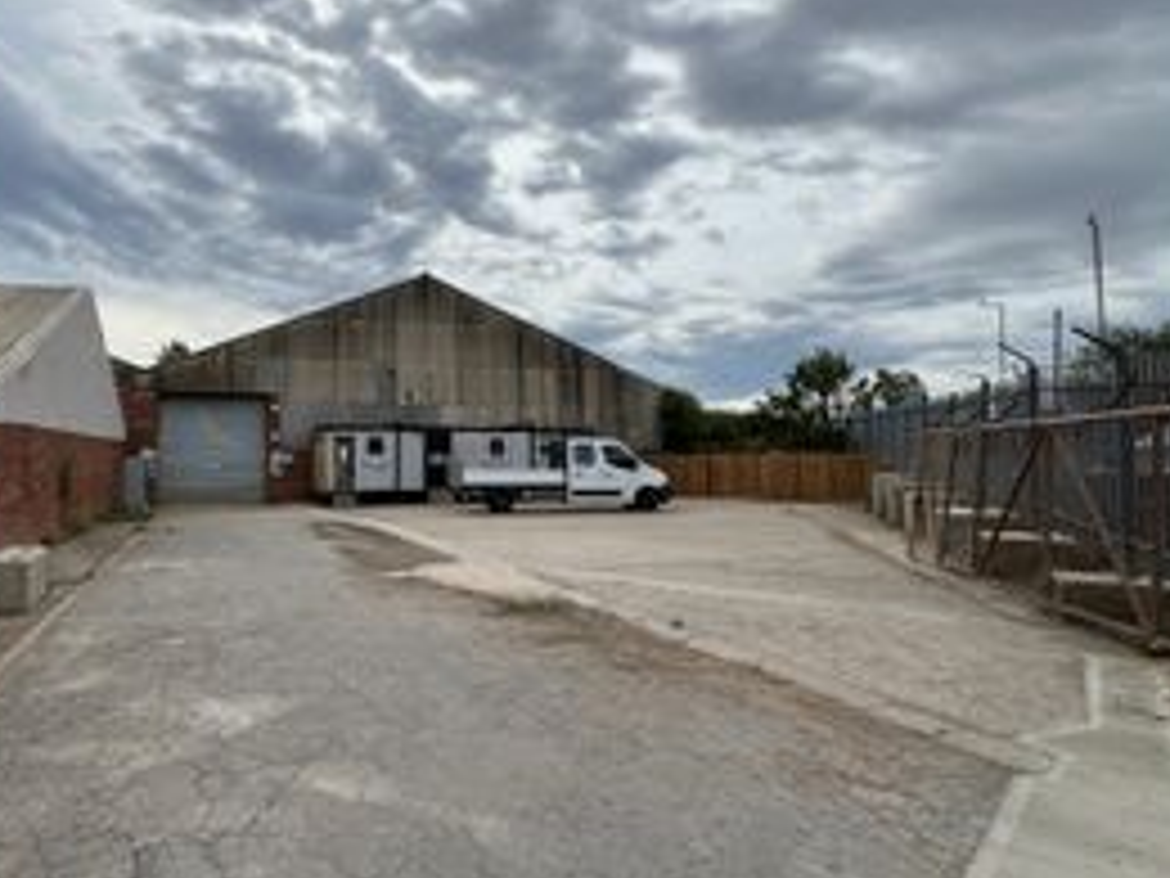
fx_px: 676
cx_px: 400
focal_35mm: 20
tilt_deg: +2.6
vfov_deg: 66.0
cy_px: 432
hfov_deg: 79.3
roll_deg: +0.6
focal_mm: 1.57
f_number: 1.8
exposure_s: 1/2273
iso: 32
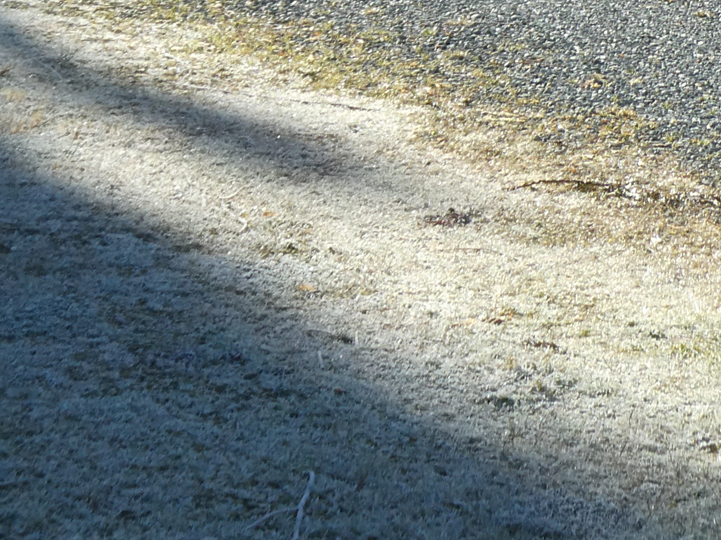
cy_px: -440
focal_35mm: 186
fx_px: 3873
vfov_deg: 7.7
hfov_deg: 10.6
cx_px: 362
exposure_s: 1/320
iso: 80
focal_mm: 9
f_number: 4.1
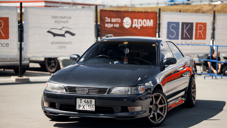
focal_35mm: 105
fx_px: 632
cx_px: 128
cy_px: 74
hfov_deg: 20.3
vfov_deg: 11.5
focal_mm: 85
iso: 100
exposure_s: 1/800
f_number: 1.8
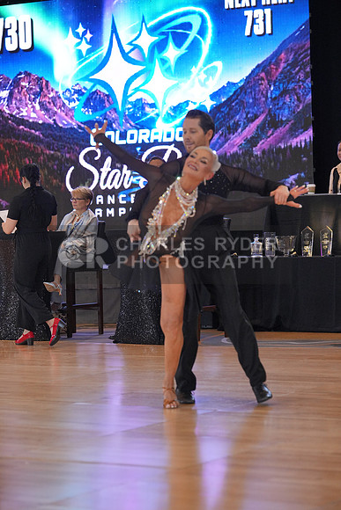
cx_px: 170
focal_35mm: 108
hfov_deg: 12.7
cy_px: 255
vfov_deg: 18.9
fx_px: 1533
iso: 2500
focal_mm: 108
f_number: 3.5
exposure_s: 1/500
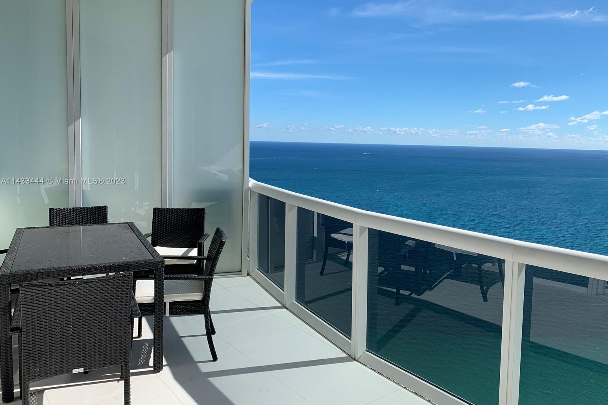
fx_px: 473
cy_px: 182
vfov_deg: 46.3
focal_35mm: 28
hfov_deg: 65.5
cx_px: 314
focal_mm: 4.25
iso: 25
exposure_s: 1/2681
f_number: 1.8
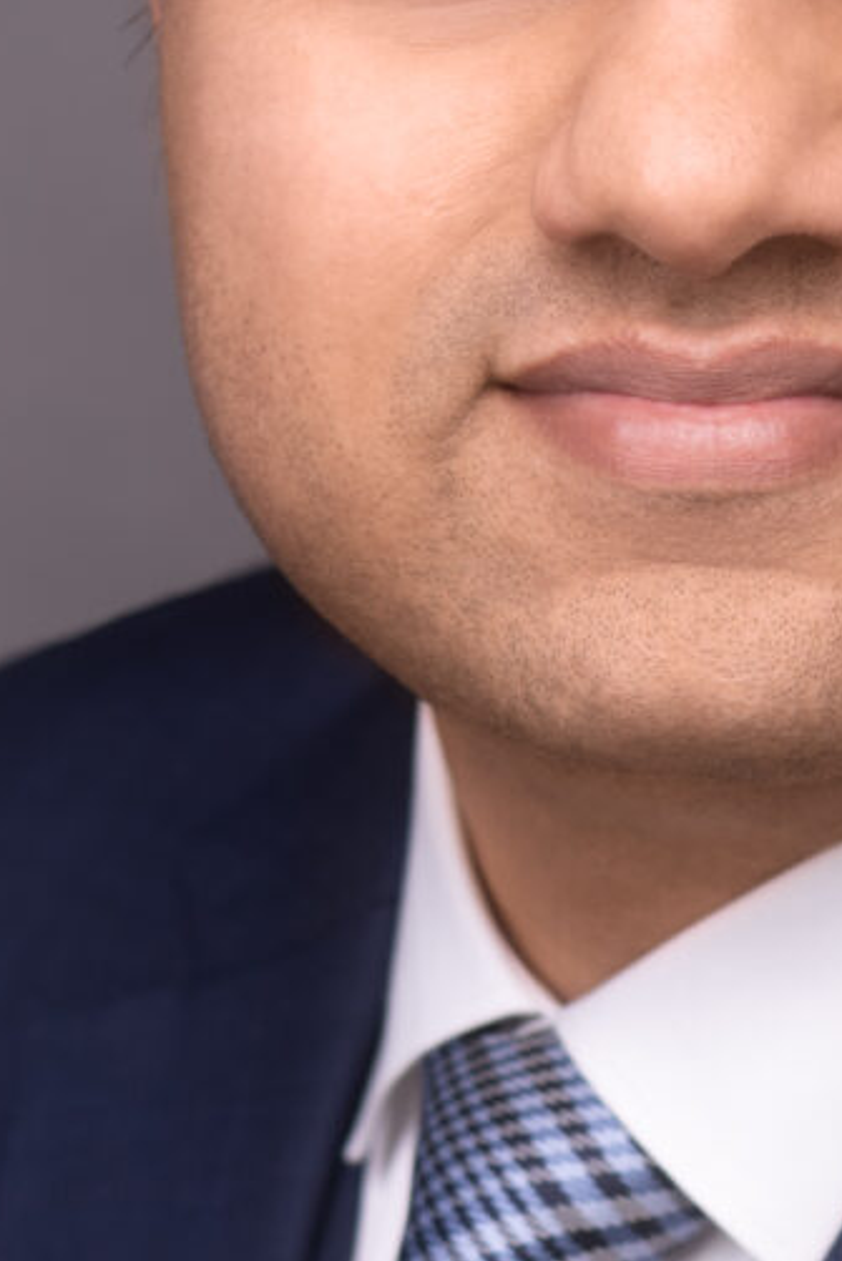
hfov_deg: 5.4
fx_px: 8939
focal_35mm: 255
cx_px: 725
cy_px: 1663
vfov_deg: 8.0
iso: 50
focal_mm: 50
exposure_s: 1/160
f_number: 3.2
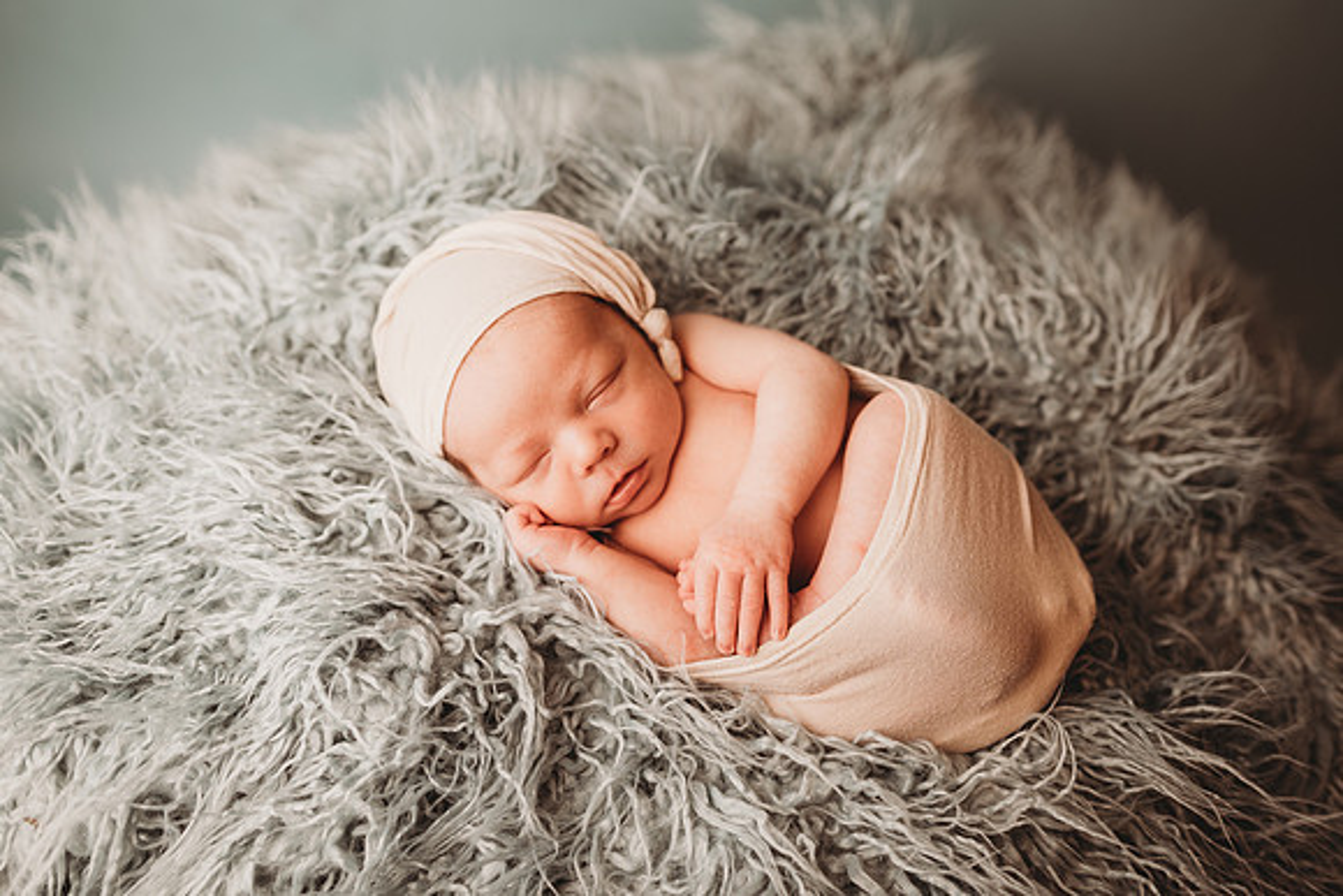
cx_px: 672
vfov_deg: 53.2
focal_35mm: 24
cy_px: 448
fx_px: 896
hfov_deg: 73.7
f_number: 2.5
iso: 100
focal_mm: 24
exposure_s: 1/160
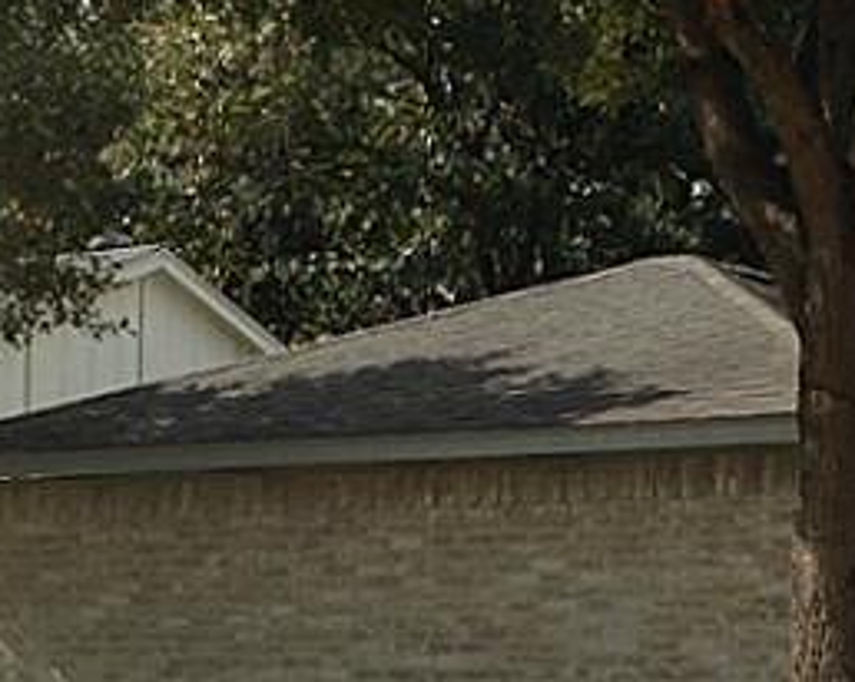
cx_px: 925
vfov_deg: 12.0
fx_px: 3237
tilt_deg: +4.6
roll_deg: -0.6
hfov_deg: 14.7
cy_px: 550
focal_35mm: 128
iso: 50
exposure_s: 1/1130
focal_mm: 4.12
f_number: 2.4
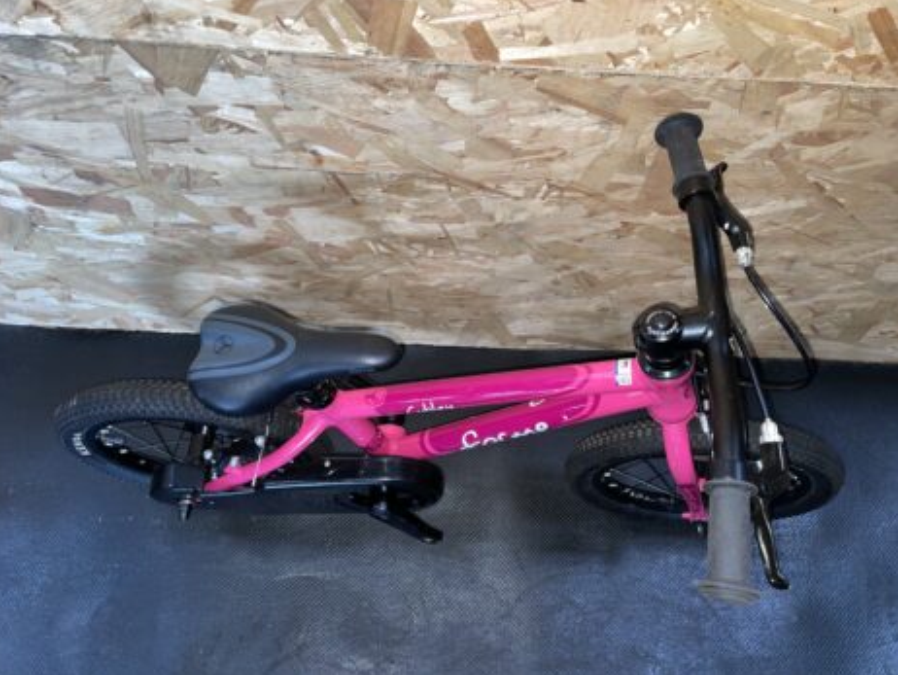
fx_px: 701
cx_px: 449
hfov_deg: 65.3
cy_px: 335
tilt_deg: -64.7
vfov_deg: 51.4
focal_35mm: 27
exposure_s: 1/13
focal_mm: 4.2
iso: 40
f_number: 1.6
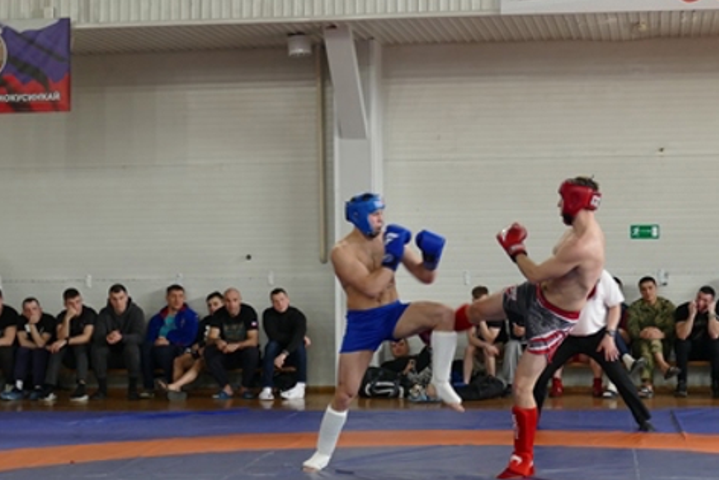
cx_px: 465
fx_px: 1618
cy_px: 186
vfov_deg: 16.8
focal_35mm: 81
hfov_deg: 25.0
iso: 400
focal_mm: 18.44
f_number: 3.3
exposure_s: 1/80
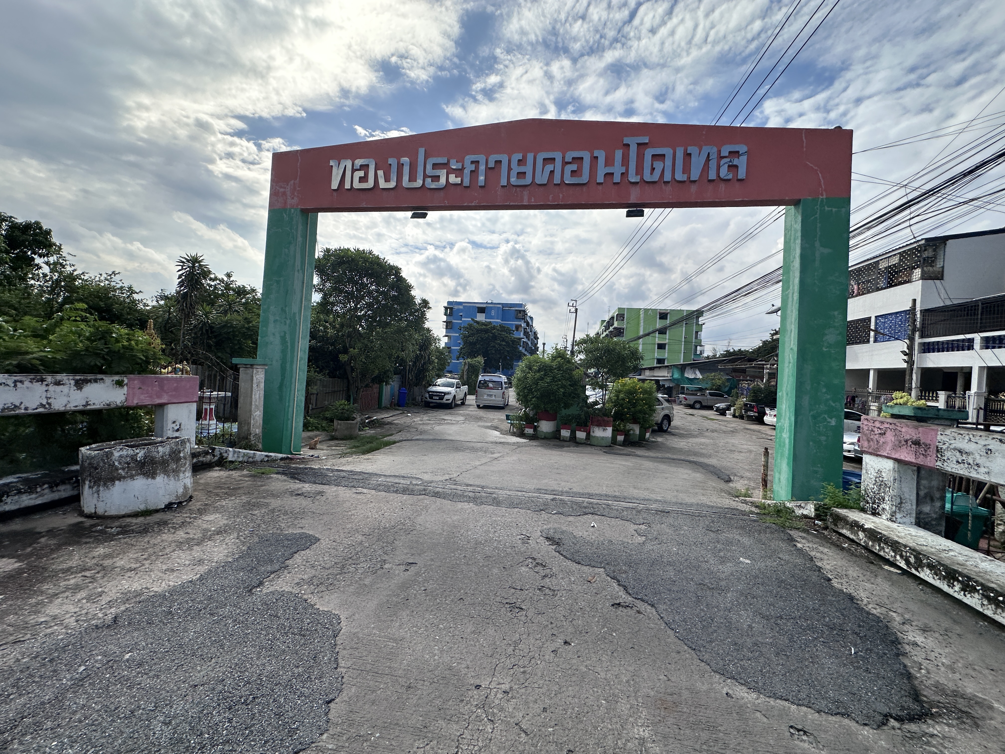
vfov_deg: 85.7
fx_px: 406
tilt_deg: +2.7
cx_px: 502
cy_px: 377
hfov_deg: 102.1
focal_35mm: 14
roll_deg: -3.7
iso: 50
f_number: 2.2
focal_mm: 2.22
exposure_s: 1/4132
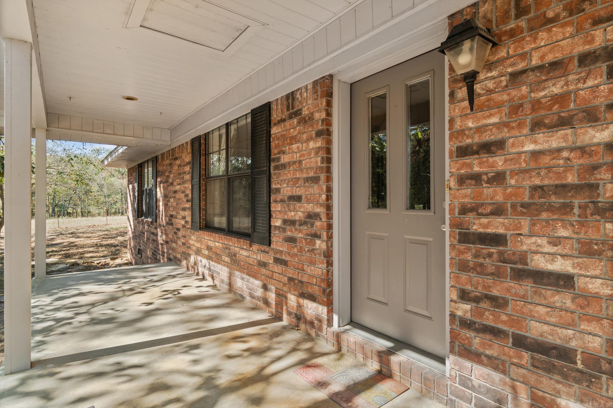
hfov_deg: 90.0
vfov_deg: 67.4
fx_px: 306
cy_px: 204
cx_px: 306
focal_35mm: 18
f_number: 9
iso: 250
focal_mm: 12
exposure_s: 1/25
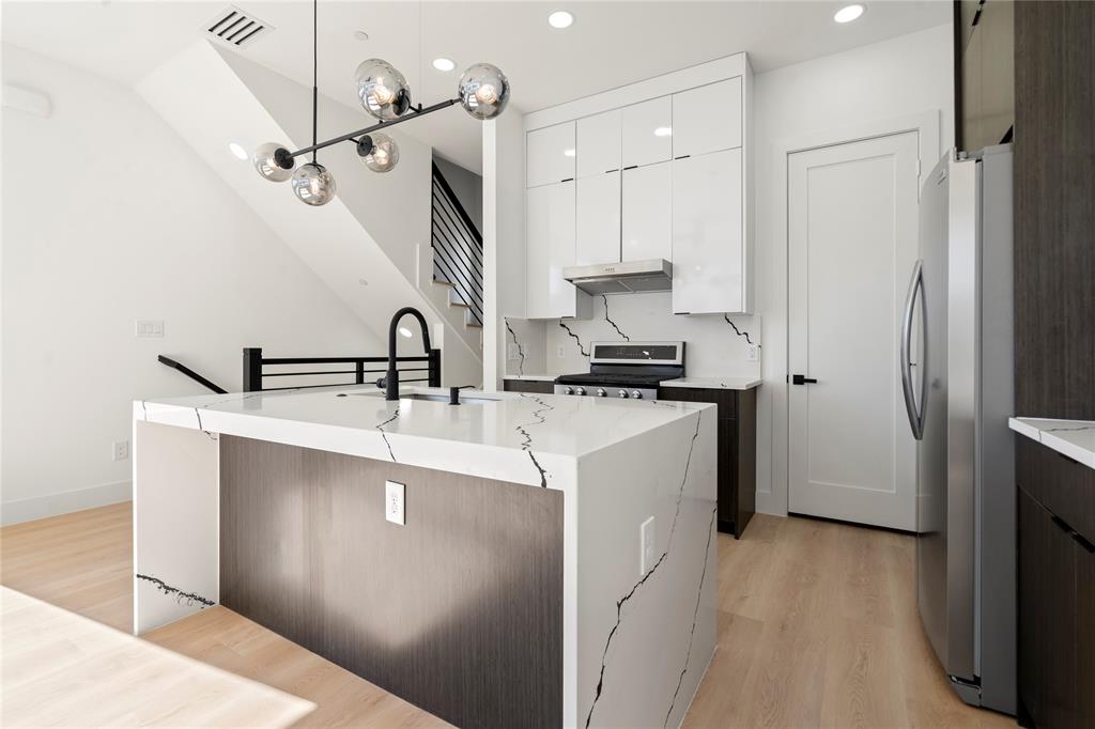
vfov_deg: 73.7
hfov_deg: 96.8
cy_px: 364
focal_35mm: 16
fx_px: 486
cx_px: 548
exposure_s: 1/13
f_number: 8
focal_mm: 16
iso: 100
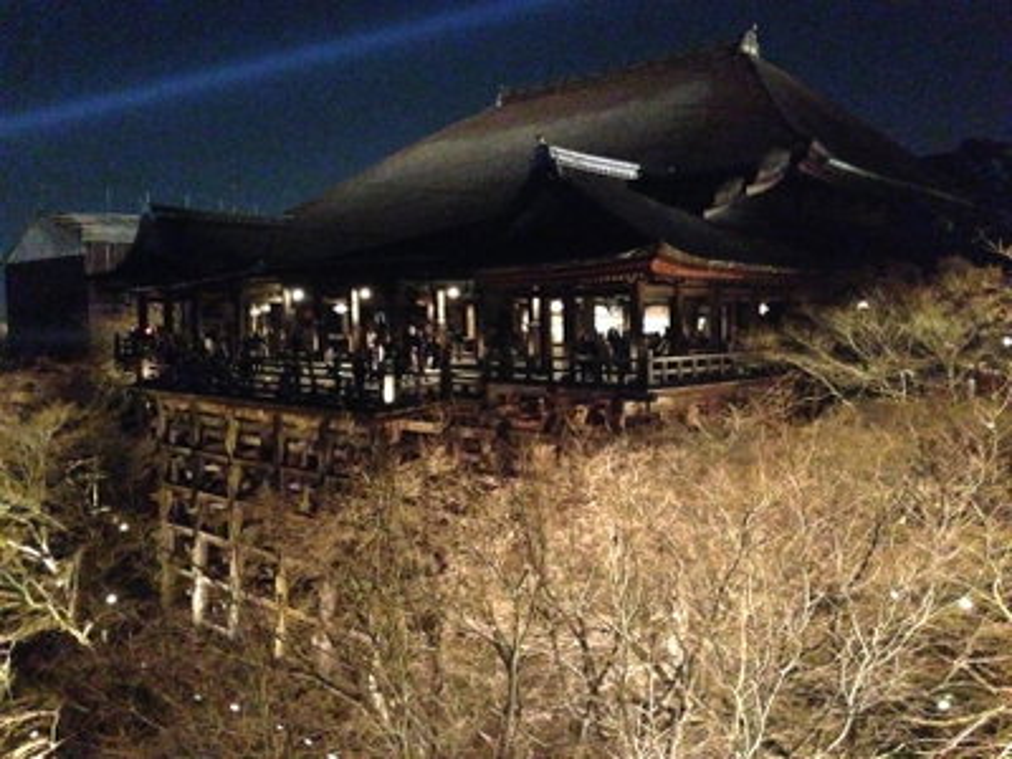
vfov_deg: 22.3
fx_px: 1930
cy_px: 380
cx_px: 506
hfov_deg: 29.4
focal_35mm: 66
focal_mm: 4.12
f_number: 2.4
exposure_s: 1/15
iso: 3200
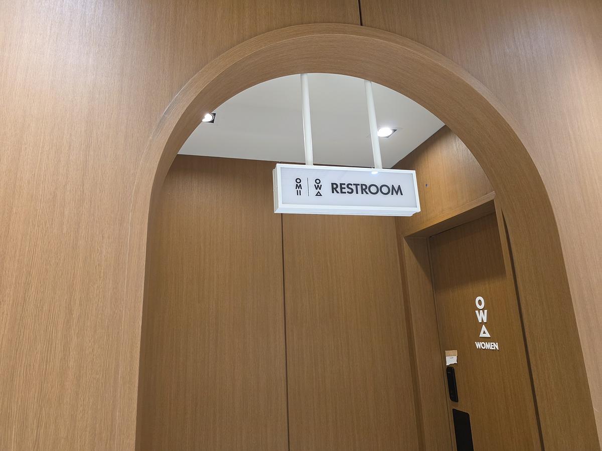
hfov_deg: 73.9
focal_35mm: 23
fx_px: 400
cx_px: 301
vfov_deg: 58.9
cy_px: 226
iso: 160
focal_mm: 6.5
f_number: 1.4
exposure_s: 1/120
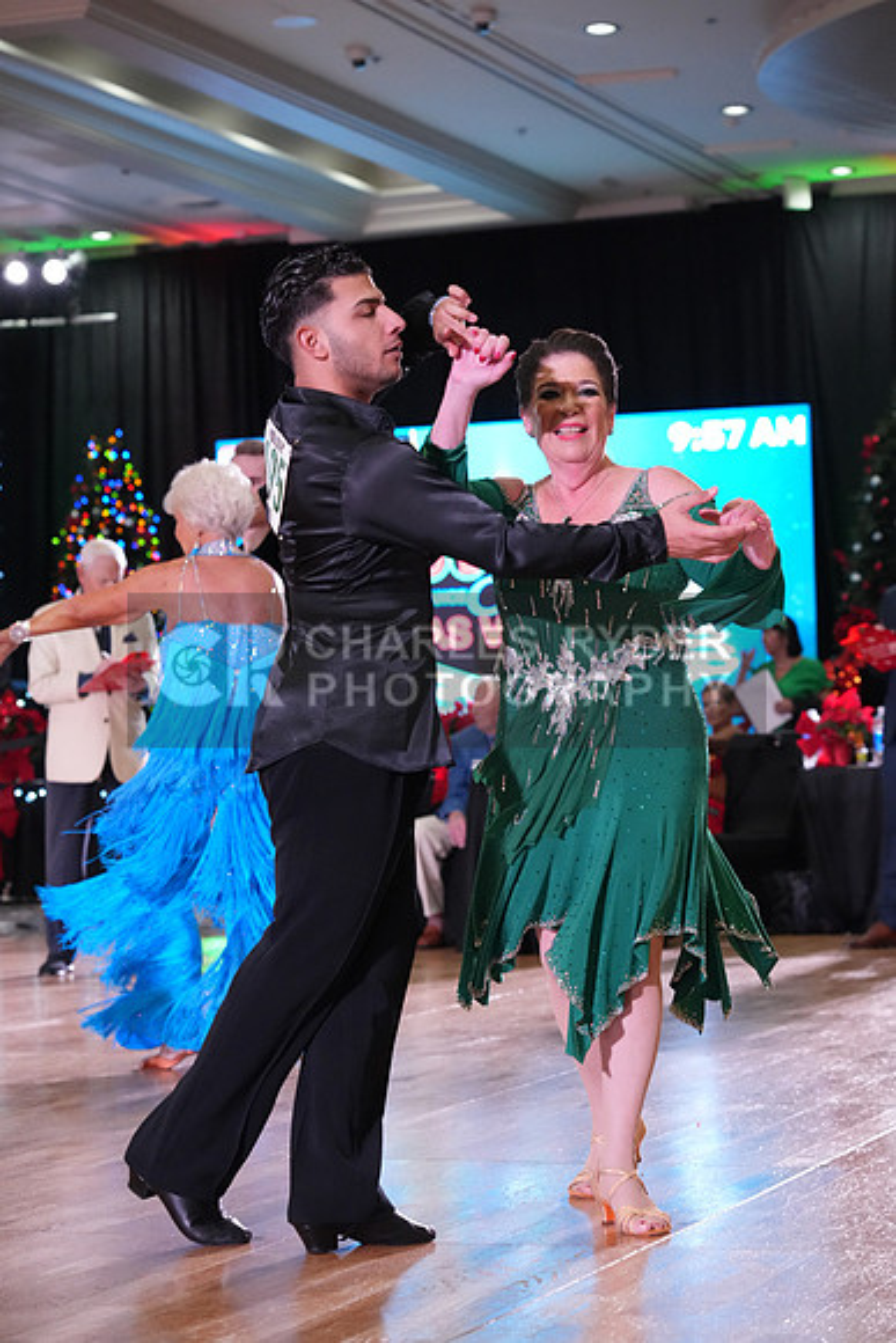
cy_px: 672
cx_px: 448
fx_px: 3320
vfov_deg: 22.9
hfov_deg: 15.4
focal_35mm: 89
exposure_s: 1/320
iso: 5000
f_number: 5
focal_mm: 89
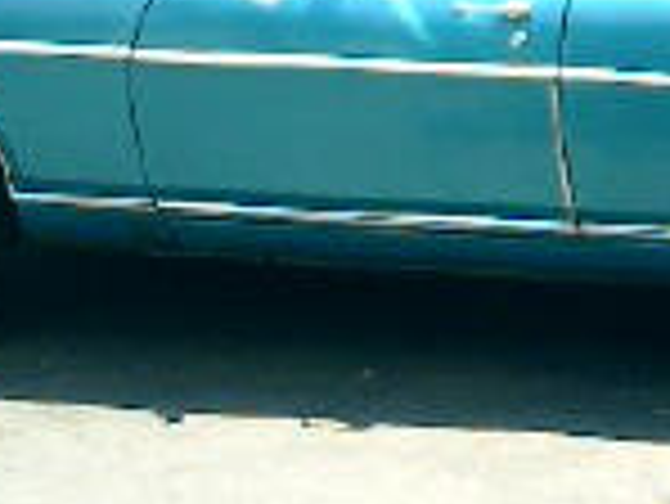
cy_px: -14
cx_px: 652
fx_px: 2247
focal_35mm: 116
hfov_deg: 16.6
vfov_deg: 12.6
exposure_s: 1/250
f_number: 3.2
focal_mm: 7.5
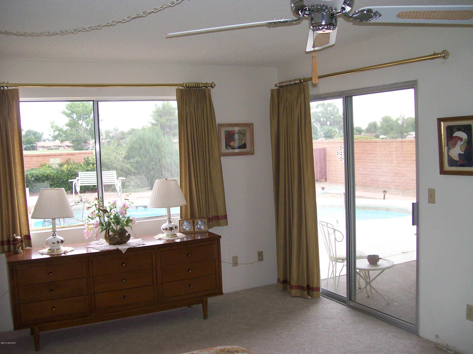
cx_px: 236
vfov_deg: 39.7
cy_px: 177
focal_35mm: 36
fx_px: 492
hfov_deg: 51.4
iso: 140
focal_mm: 6
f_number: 2.7
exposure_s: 1/64
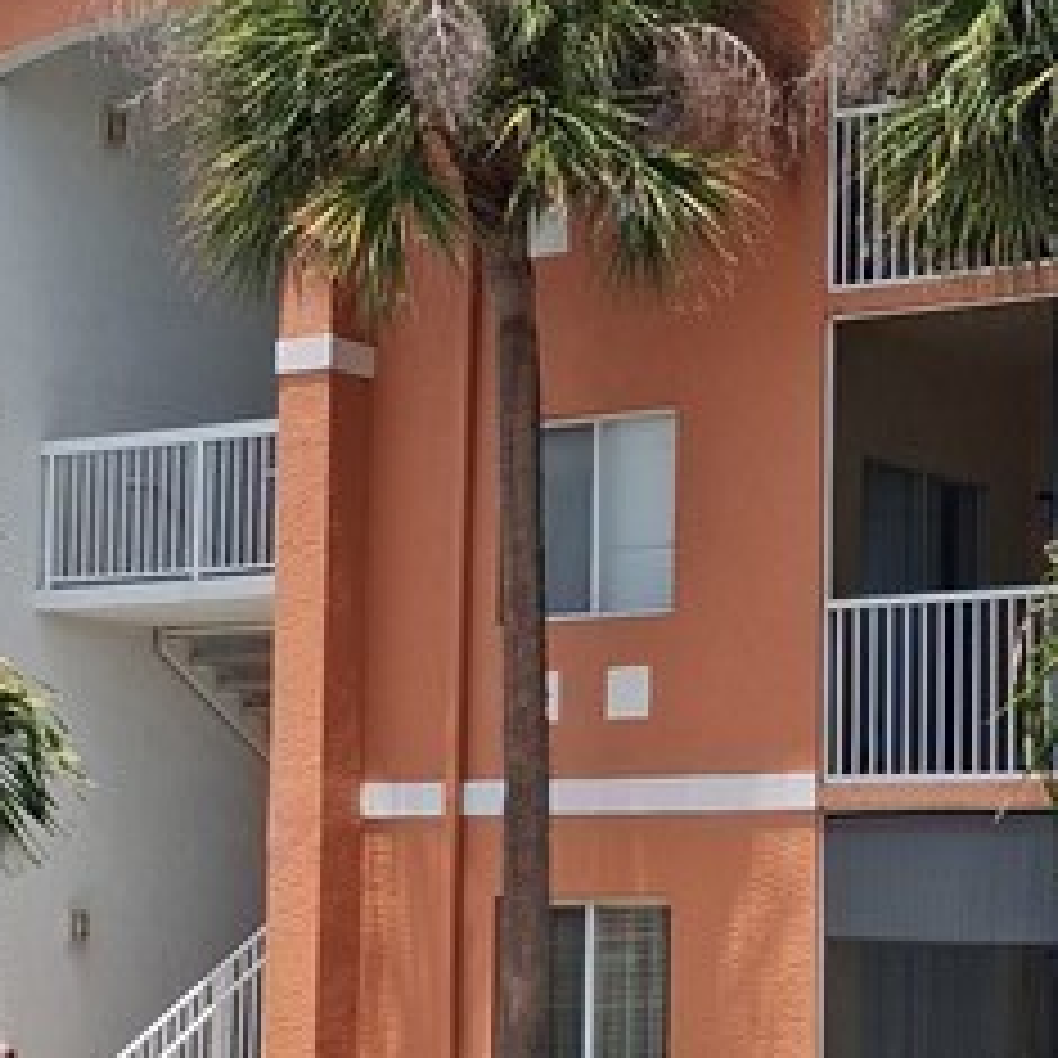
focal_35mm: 104
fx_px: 3596
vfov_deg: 16.7
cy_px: 653
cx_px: 558
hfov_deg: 16.7
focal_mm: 4
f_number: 1.8
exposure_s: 1/723
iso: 25
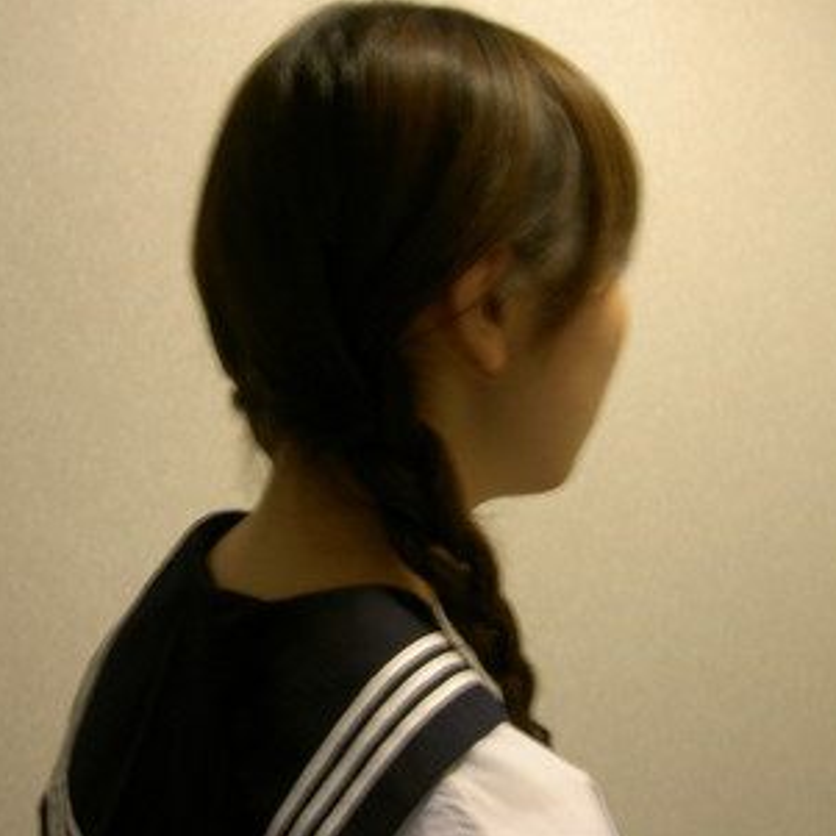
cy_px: 419
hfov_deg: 37.5
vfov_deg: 37.6
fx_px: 1230
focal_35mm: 45
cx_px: 389
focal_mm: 5.6
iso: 50
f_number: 4.7
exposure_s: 1/2.5
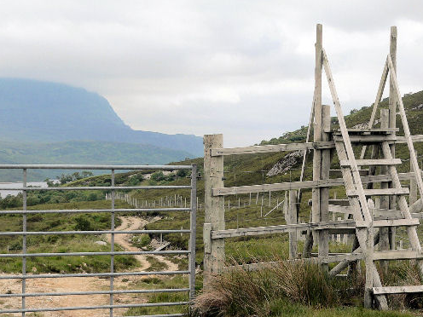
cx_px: 251
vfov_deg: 15.1
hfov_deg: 20.0
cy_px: 189
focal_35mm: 98
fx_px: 1198
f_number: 4
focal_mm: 12.7
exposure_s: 1/400
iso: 80
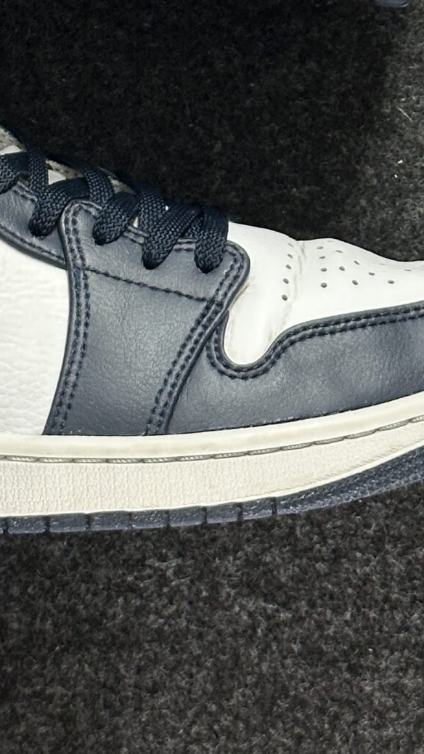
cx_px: -9
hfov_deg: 9.3
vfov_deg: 16.2
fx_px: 2578
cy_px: -52
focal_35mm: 129
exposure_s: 1/33
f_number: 1.78
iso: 200
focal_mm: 6.86
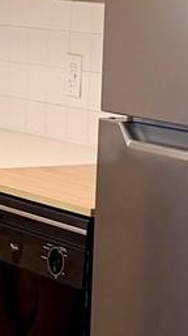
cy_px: 123
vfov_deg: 13.2
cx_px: -138
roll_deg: -1.1
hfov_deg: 7.2
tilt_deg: -6.9
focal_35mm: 163
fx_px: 1449
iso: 160
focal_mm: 6.76
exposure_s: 1/222
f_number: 1.78
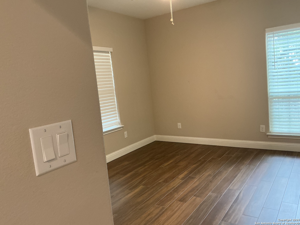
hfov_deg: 61.7
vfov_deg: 48.2
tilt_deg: -7.5
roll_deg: +4.8
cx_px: 150
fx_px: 251
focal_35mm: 29
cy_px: 112
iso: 250
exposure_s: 1/60
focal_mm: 3
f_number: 1.8
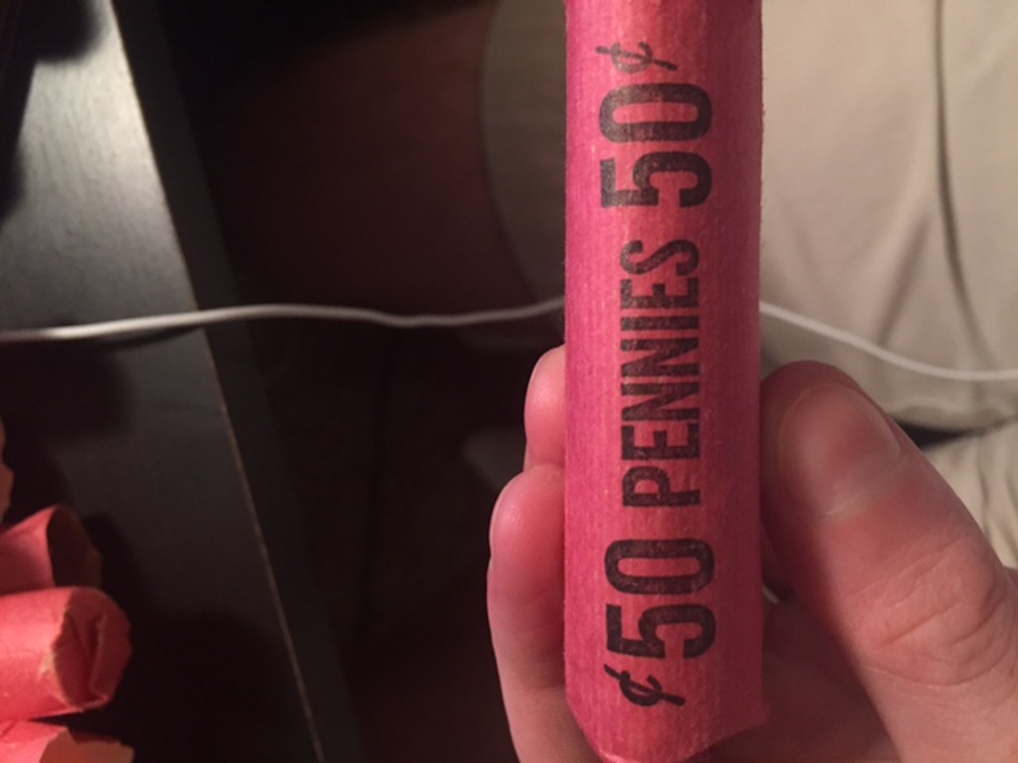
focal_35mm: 29
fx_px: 853
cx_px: 509
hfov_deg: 61.7
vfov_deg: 48.2
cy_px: 382
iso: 125
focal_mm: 4.15
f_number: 2.2
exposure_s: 1/30
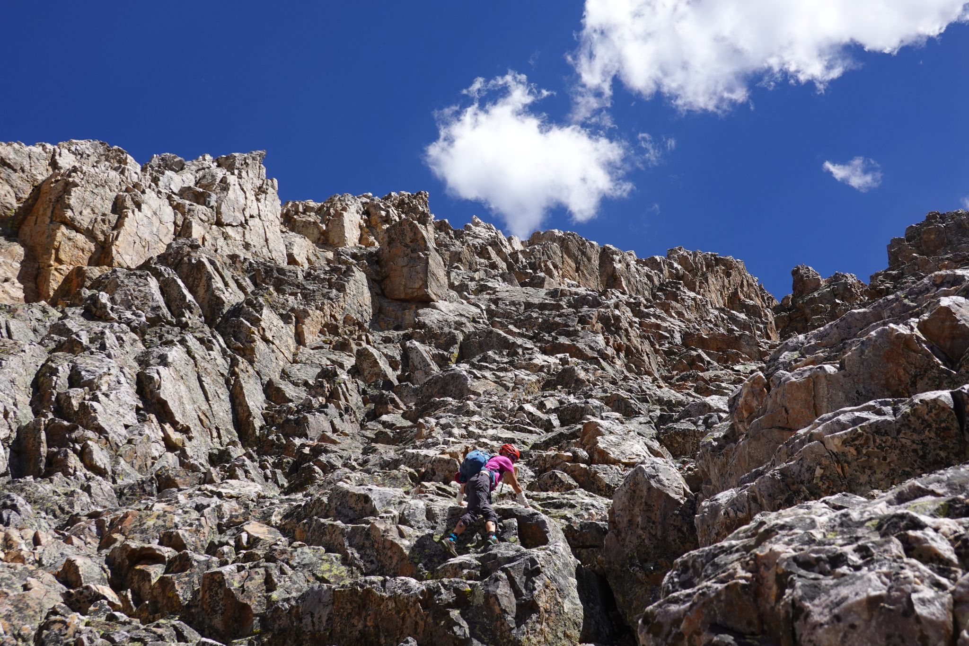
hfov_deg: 48.5
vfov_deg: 33.4
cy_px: 323
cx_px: 484
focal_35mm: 40
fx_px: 1077
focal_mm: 14.69
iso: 100
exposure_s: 1/400
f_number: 5.6
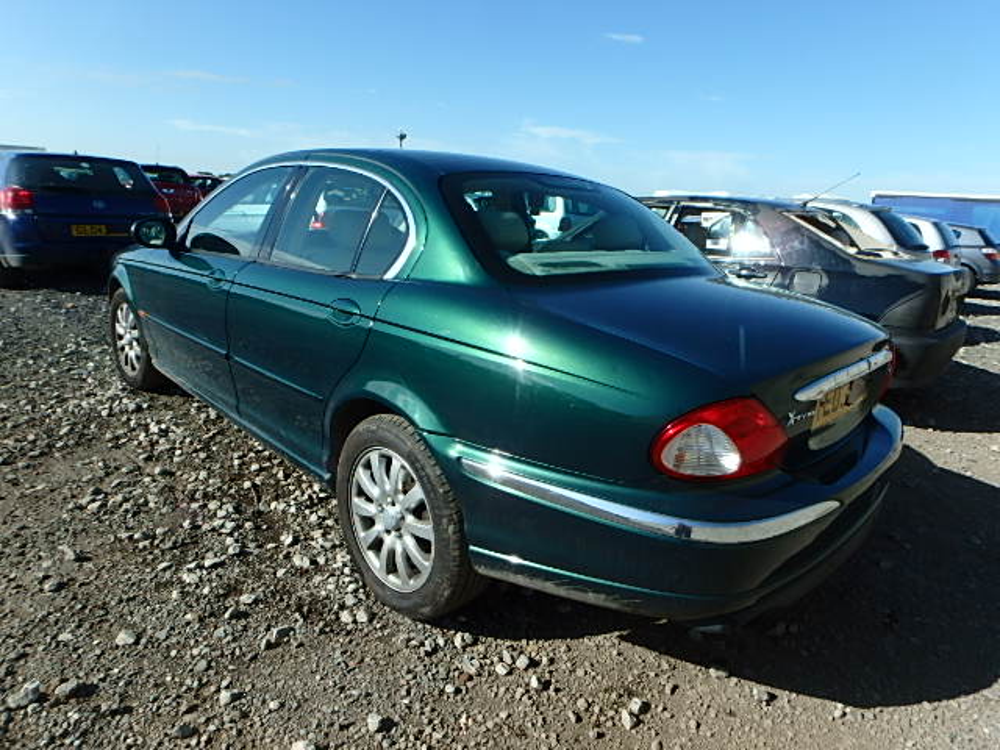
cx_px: 500
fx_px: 607
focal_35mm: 21
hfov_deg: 79.0
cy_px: 375
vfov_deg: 63.4
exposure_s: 1/400
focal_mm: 3.7
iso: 125
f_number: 6
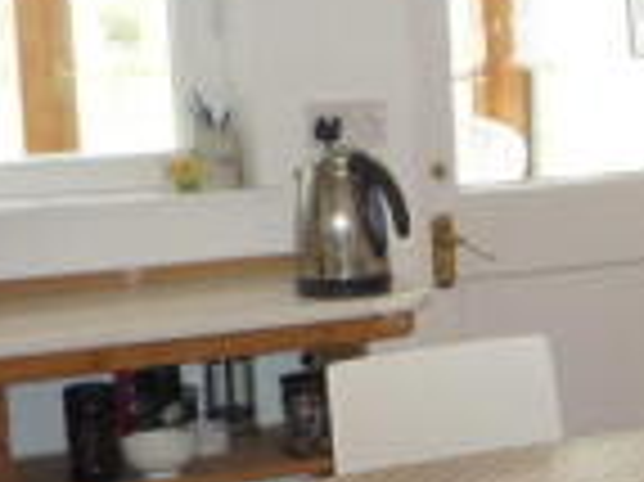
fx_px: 1896
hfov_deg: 18.0
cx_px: 835
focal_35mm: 102
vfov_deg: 14.5
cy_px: 304
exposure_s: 1/30
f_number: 2.8
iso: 125
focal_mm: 4.4
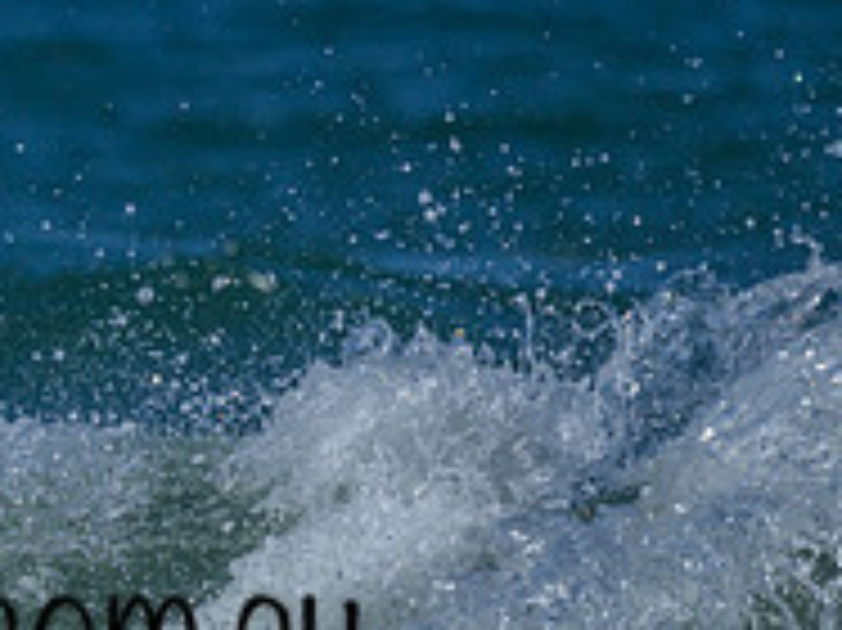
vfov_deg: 0.4
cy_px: 578
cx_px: -117
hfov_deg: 0.6
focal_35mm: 3345
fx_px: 81312
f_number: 9
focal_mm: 1120
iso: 800
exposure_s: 1/4000
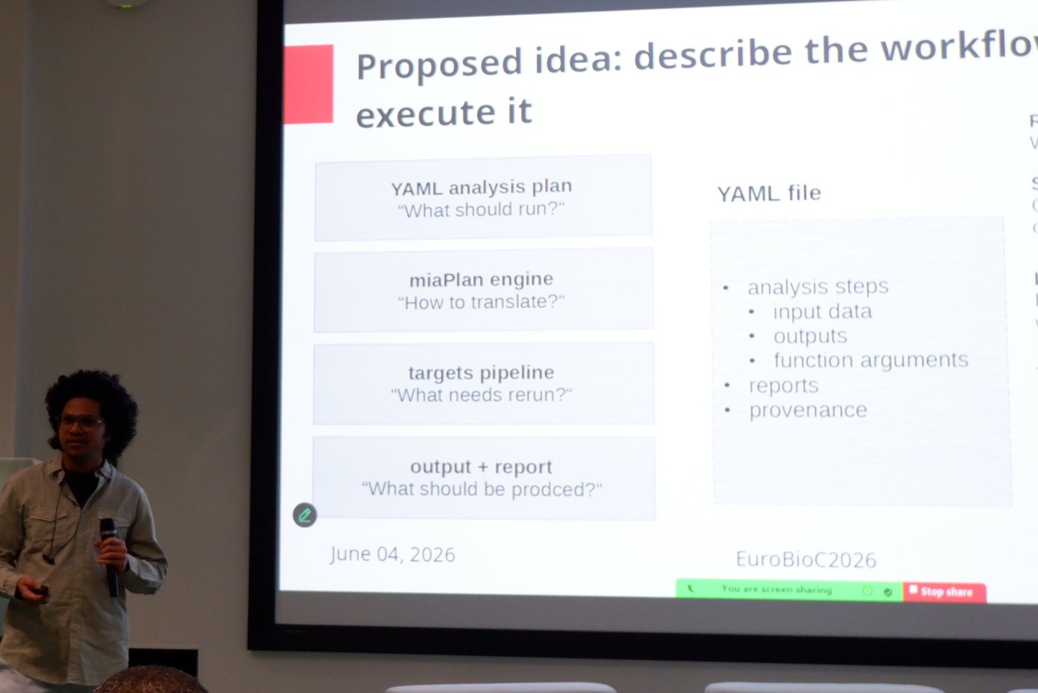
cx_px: 357
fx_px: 1817
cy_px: 319
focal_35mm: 63
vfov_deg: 21.6
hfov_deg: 31.7
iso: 1600
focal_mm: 29.6
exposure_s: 1/160
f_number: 4.5
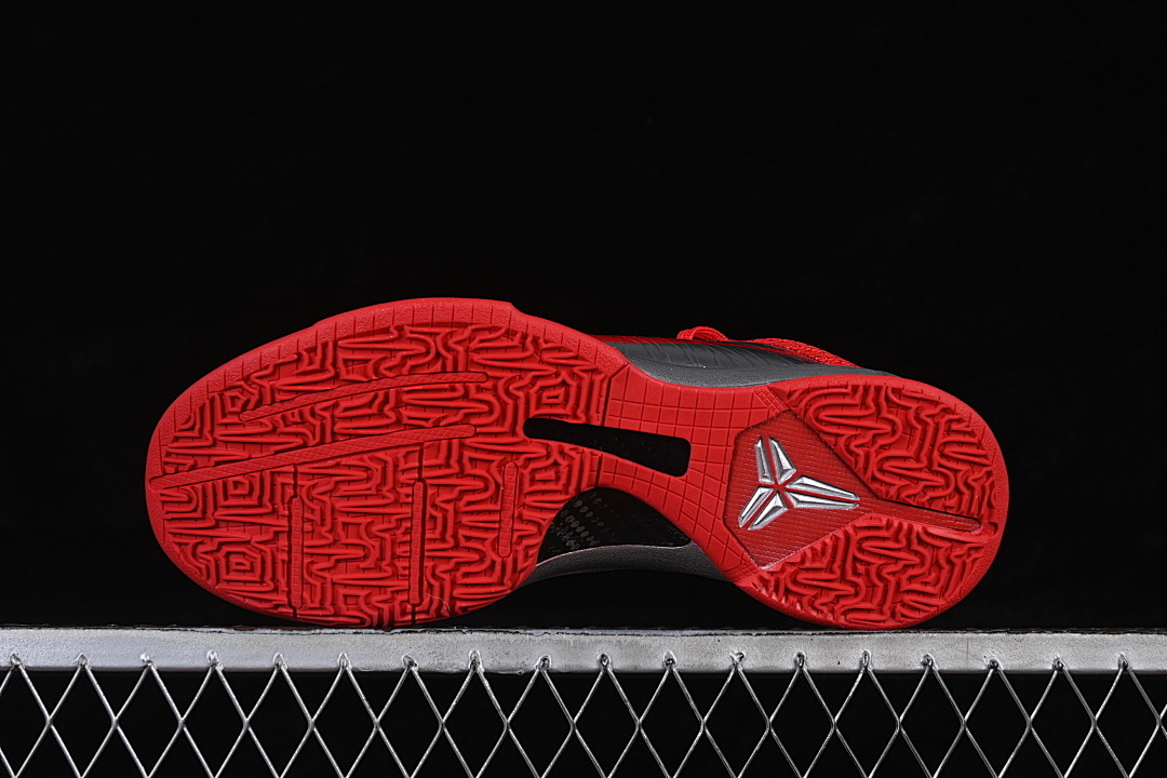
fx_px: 2431
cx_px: 584
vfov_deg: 18.2
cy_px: 389
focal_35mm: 75
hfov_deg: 27.0
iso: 160
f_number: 8
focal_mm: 50
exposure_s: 1/80
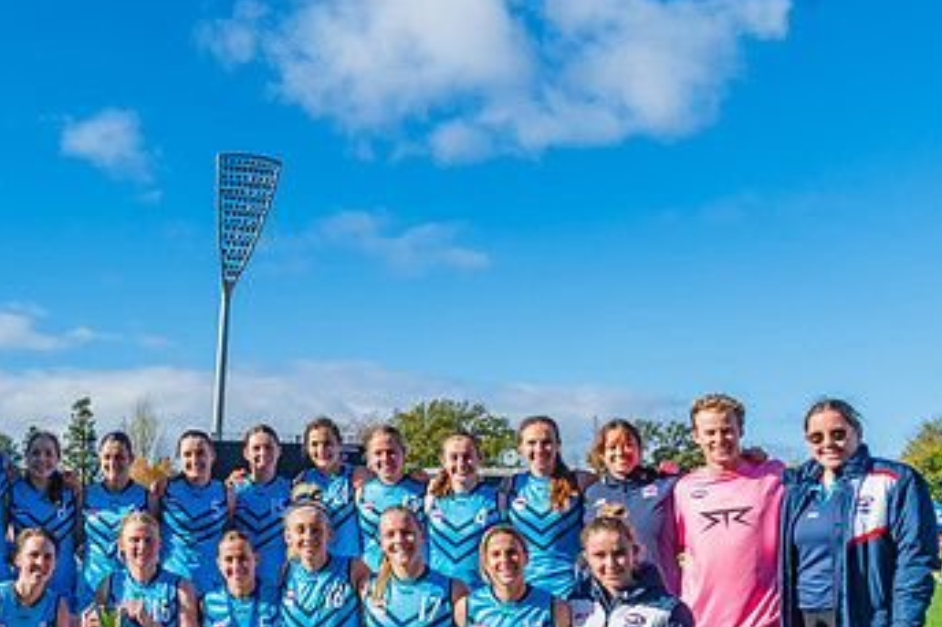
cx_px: 147
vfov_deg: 28.0
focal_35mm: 47
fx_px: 1229
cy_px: 505
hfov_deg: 39.7
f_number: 8
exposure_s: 1/500
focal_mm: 18
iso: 200
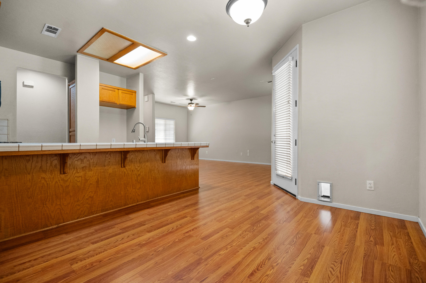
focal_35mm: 16
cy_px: 142
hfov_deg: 96.8
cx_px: 213
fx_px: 189
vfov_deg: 73.7
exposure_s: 1/125
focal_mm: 16
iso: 2000
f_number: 4
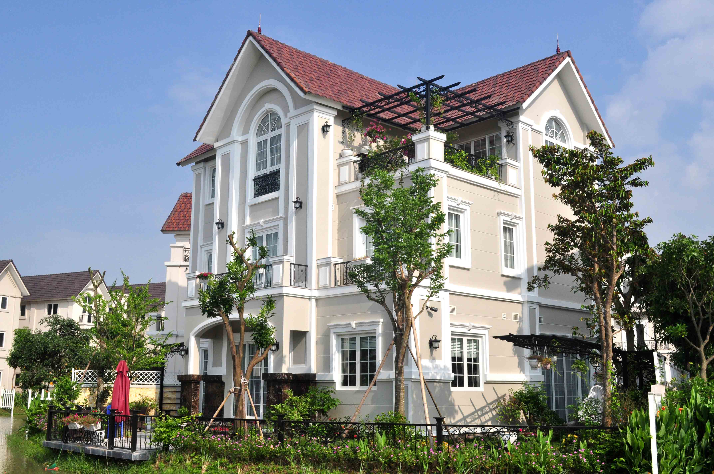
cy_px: 237
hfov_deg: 49.6
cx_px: 357
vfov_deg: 34.1
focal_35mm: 39
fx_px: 773
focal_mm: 26
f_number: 11
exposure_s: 1/1250
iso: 640
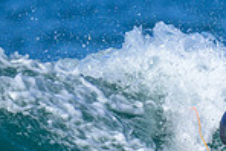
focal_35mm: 4304
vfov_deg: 0.3
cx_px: 308
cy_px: 186
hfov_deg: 0.5
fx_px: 27046
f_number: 6.3
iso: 360
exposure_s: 1/2000
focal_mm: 800
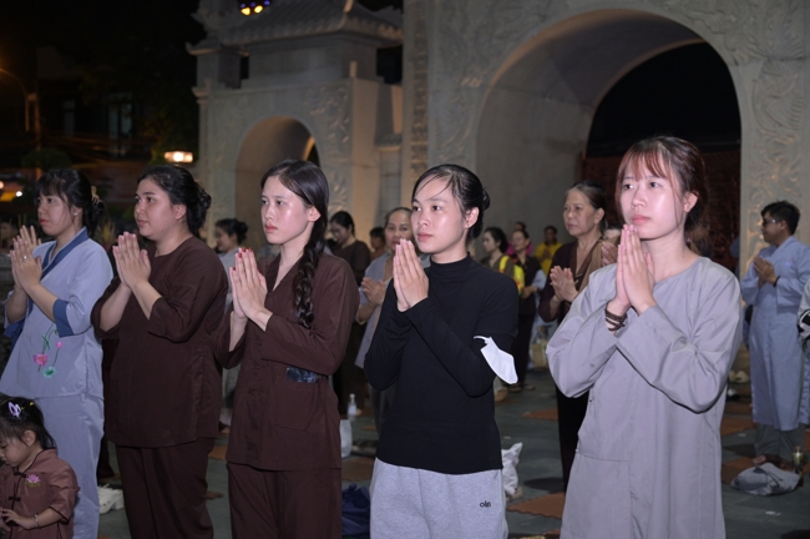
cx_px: 405
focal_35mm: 52
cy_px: 270
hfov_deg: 38.2
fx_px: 1169
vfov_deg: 25.9
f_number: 4
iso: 2000
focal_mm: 52
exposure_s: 1/80
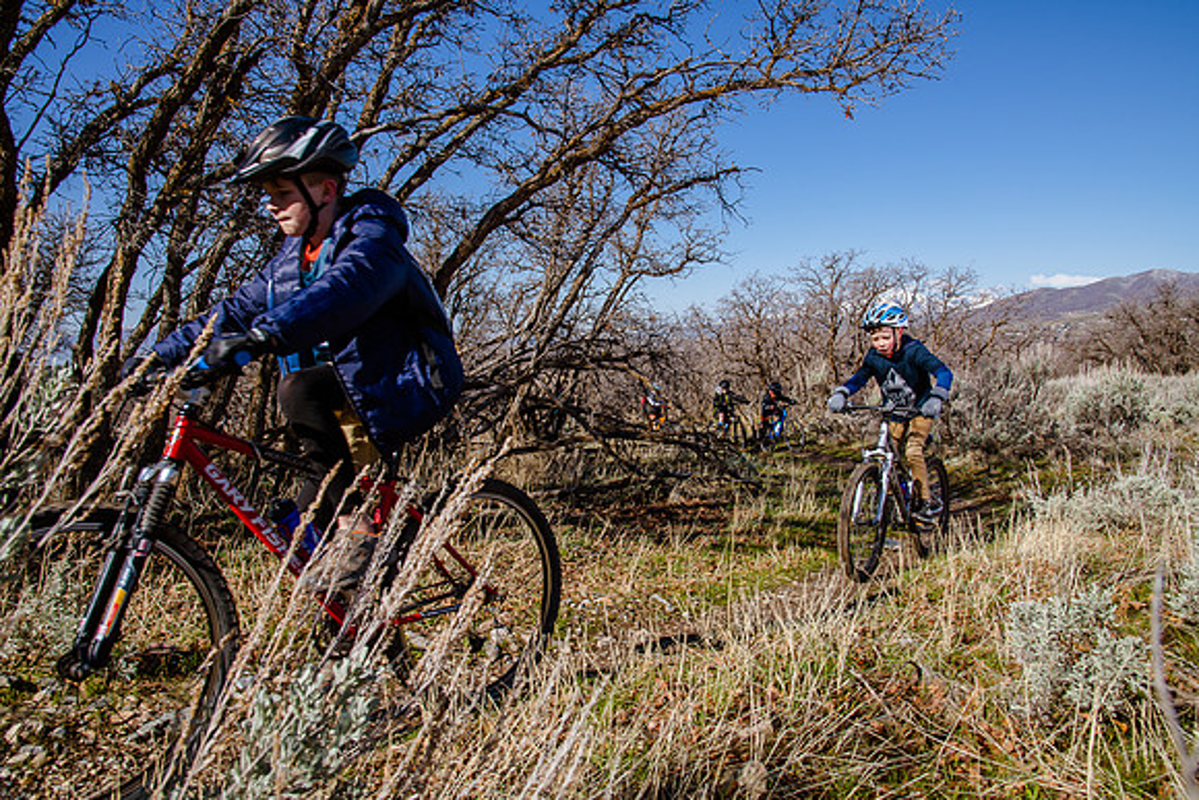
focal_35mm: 28
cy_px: 400
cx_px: 600
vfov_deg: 46.4
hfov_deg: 65.5
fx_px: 933
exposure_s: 1/250
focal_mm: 28
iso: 200
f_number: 10
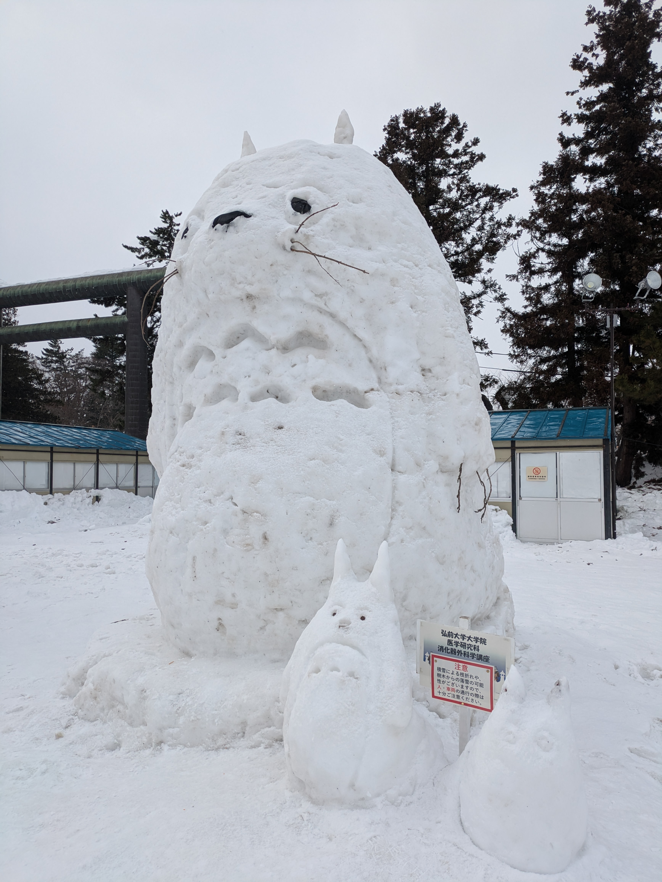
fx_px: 637
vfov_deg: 69.4
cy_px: 441
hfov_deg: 54.9
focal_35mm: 25
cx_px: 331
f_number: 1.89
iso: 81
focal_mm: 5.43
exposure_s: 1/3378
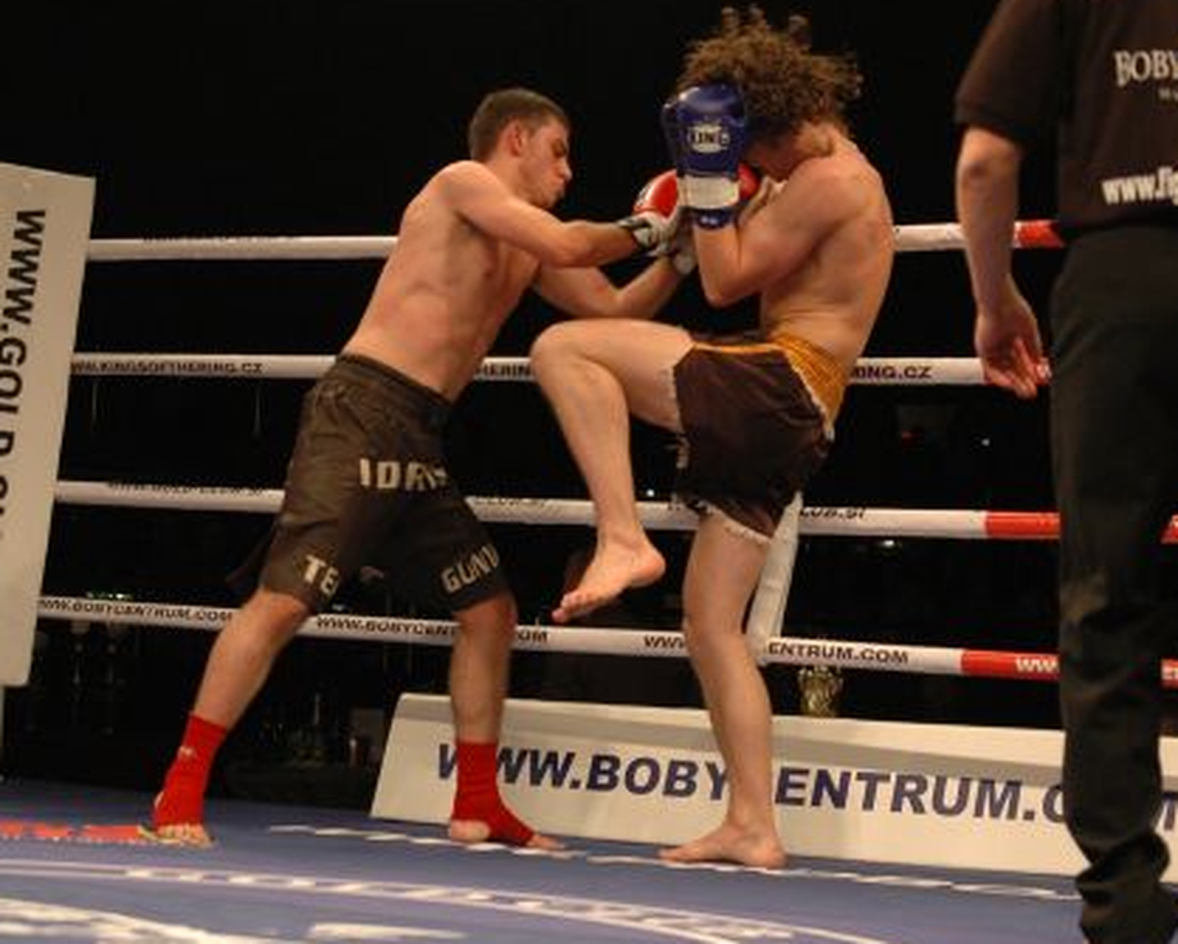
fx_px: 2966
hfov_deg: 22.5
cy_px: 437
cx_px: 665
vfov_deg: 18.1
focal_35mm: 85
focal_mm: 40
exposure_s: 1/400
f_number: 2.8
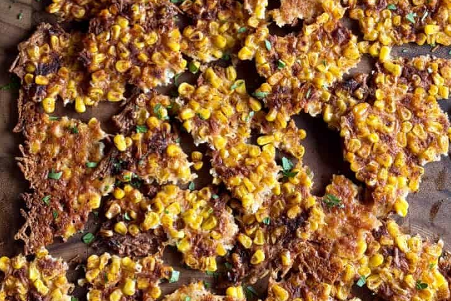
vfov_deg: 20.0
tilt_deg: -77.0
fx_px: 839
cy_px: 46
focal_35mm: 67
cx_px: 226
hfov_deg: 30.1
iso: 100
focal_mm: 6.76
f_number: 1.78
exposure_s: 1/80
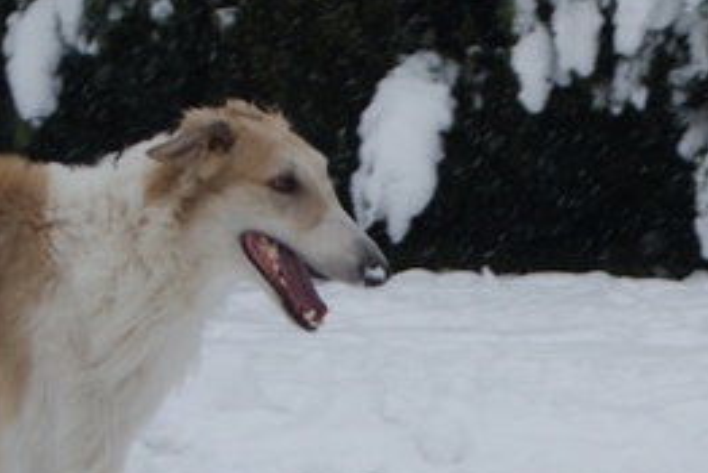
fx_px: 3601
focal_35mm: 183
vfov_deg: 7.5
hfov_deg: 11.1
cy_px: 439
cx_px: -49
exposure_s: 1/250
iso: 100
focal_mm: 50
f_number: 6.3
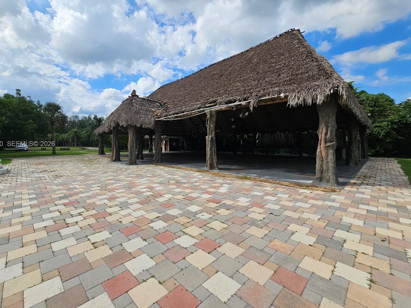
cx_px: 190
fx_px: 166
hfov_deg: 101.9
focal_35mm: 14
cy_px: 144
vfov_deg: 85.6
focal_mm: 2.2
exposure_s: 1/3768
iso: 50
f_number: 2.2
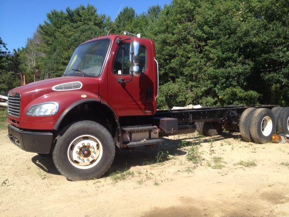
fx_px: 292
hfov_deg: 52.6
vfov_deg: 40.7
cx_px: 144
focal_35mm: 35
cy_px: 108
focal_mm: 4.28
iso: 50
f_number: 2.4
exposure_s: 1/1104
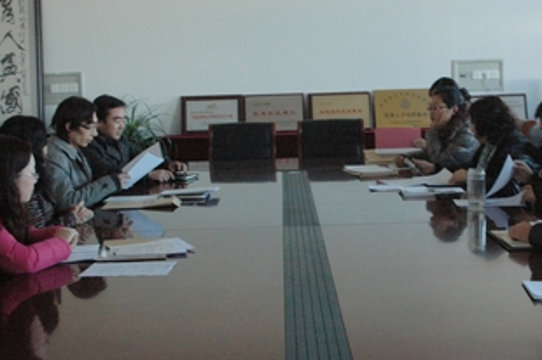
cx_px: 295
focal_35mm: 65
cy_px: 183
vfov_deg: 20.9
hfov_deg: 31.0
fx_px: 978
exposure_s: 1/160
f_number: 6.3
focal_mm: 32
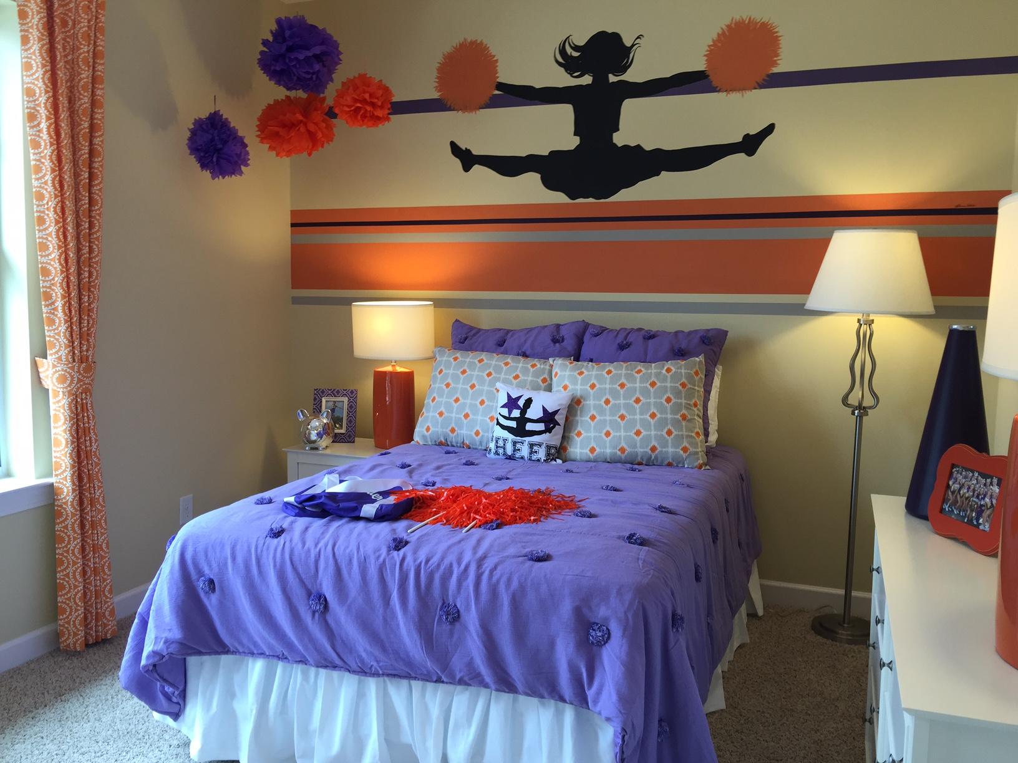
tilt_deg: -5.0
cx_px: 509
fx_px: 853
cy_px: 382
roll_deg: -1.3
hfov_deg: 61.7
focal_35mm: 29
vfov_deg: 48.2
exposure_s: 1/60
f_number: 2.2
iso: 40
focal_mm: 4.15
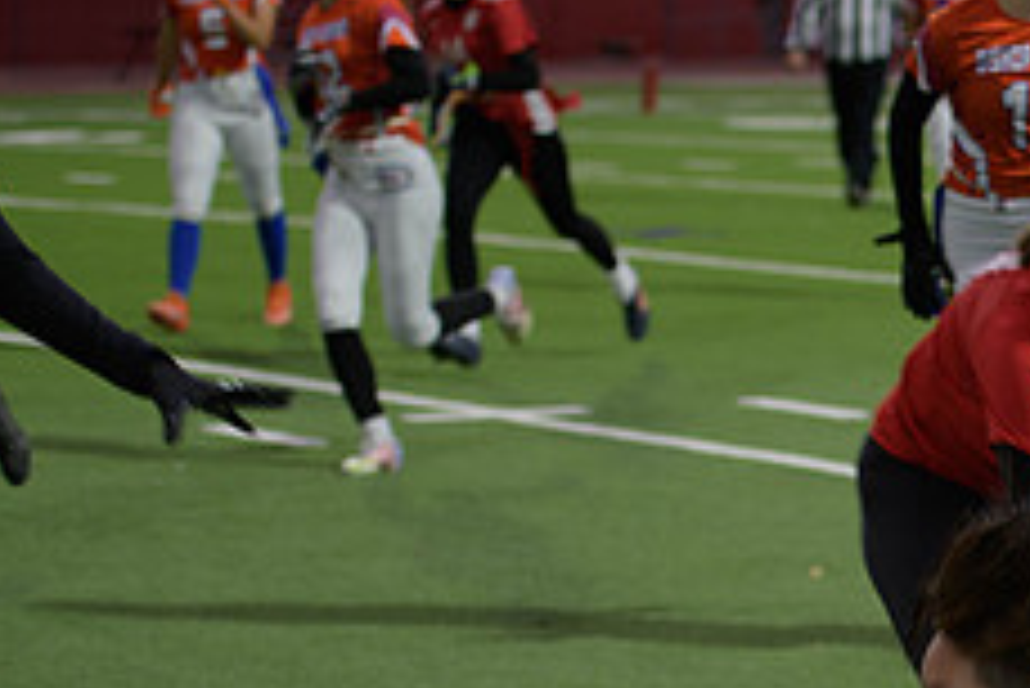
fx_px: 5067
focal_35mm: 177
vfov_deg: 7.7
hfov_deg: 11.4
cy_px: 636
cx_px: 1250
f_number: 2.8
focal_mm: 70
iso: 450
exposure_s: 1/200
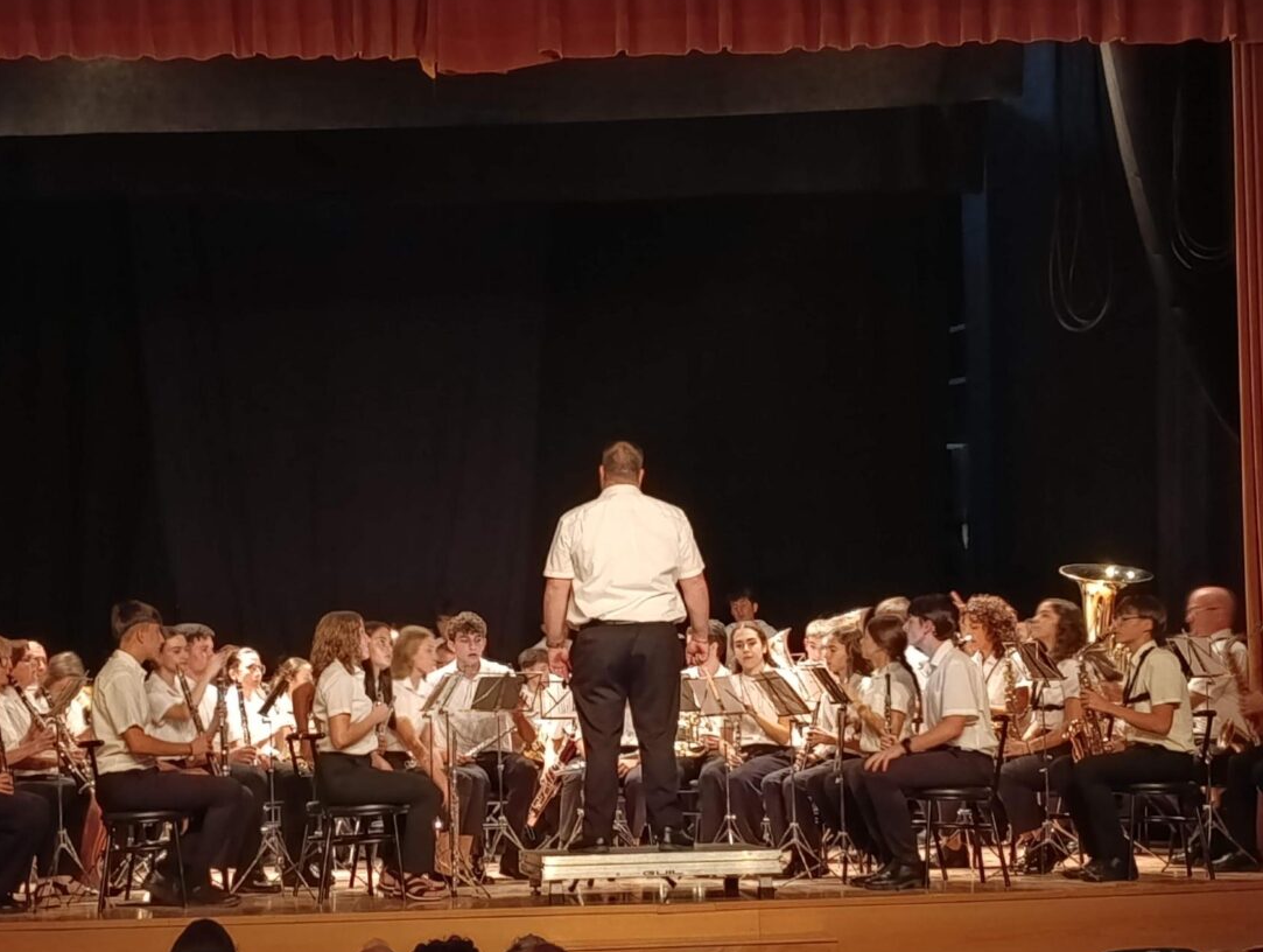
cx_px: 522
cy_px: 537
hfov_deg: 24.9
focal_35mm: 78
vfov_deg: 18.9
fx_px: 2851
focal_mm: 6.14
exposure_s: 1/25
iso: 1600
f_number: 1.6
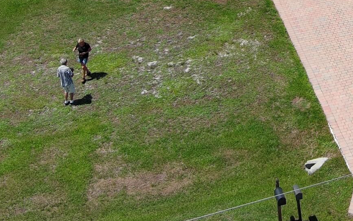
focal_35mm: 102
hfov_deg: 18.5
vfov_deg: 11.9
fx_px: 981
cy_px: -165
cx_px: 499
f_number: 2.8
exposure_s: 1/1357
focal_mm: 10.57
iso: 100
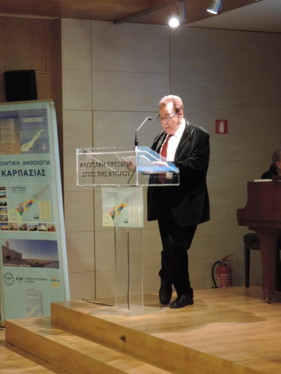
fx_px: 920
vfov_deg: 23.0
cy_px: 187
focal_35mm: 85
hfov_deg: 17.4
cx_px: 140
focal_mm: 15.1
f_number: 4
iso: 800
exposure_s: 1/20
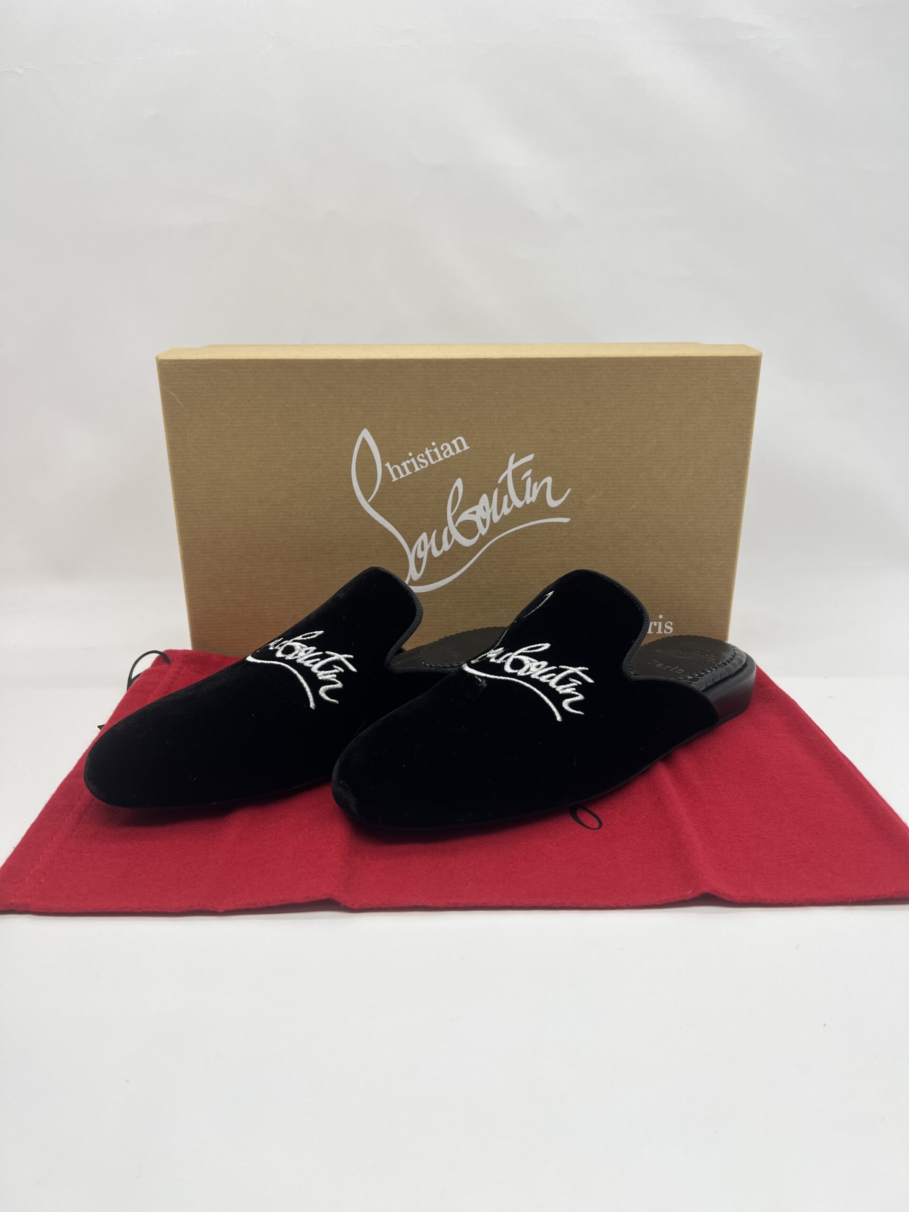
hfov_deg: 53.1
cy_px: 606
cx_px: 454
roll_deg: +0.4
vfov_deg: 67.3
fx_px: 910
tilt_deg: -17.9
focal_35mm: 26
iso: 32
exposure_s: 1/149
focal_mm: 5.7
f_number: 1.5
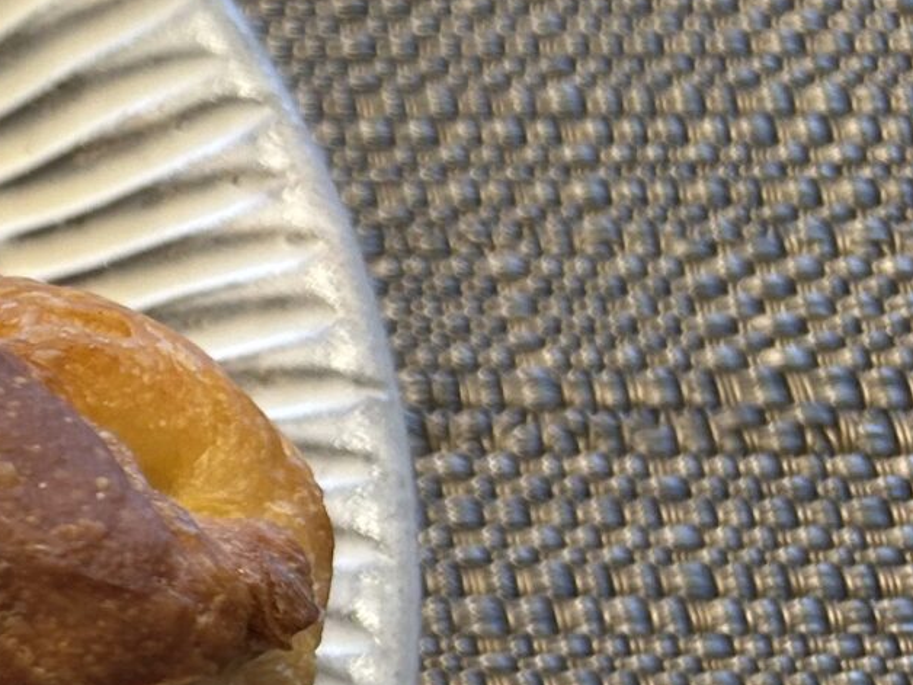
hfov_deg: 15.1
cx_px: -904
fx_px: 2796
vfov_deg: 13.9
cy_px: 448
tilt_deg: -63.7
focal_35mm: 106
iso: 100
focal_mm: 5.7
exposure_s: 1/120
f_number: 1.5
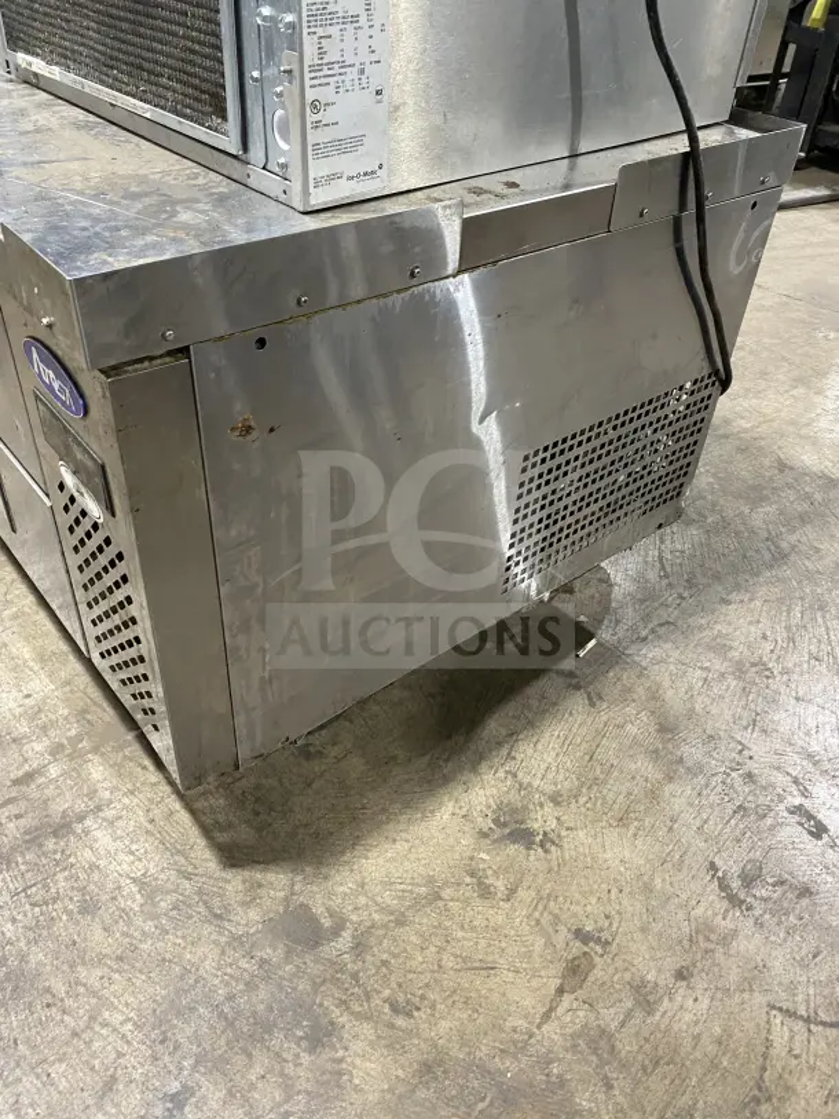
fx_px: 840
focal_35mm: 26
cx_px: 420
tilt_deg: -36.7
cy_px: 560
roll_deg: -5.6
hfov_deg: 53.1
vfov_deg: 67.3
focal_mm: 4.25
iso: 320
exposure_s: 1/60
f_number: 1.8
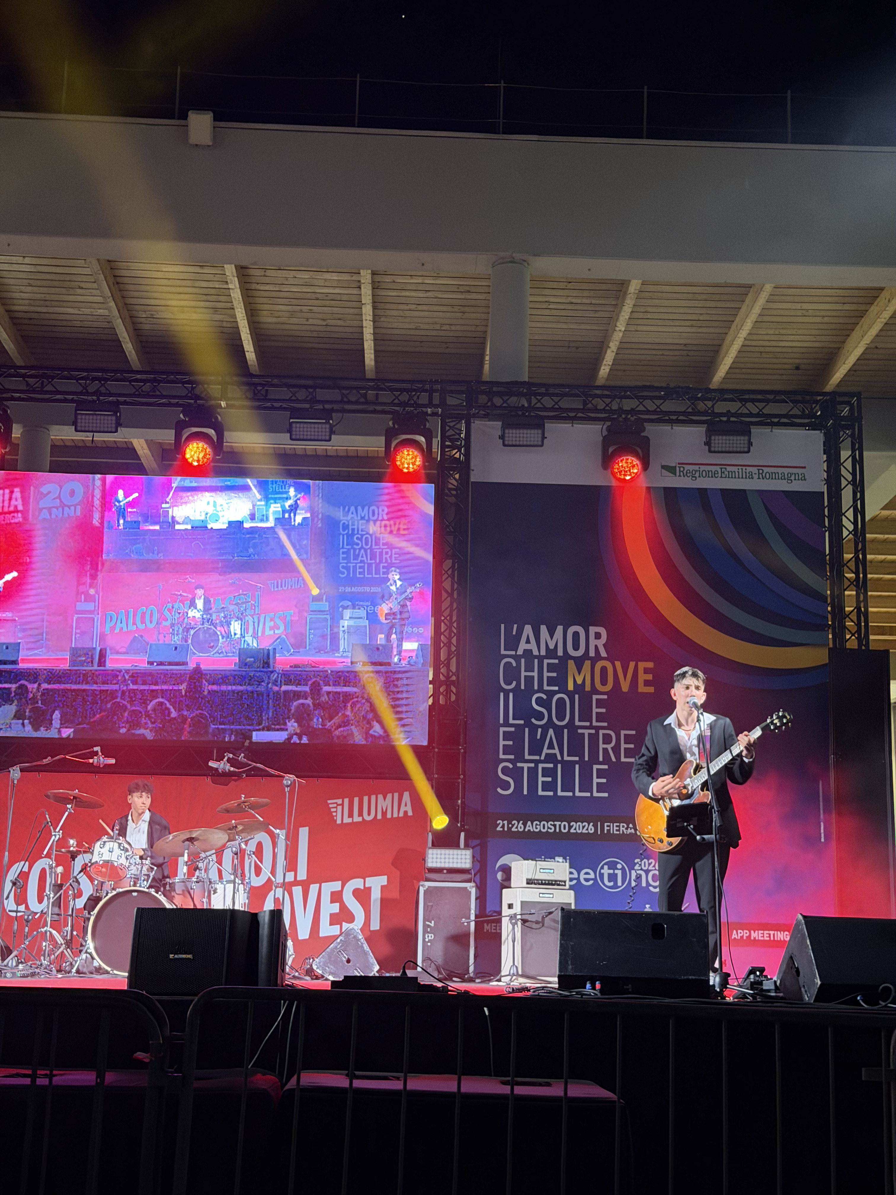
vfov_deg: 39.7
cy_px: 598
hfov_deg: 30.3
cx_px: 448
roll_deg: -1.7
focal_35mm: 48
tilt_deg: +12.8
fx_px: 1657
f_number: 1.78
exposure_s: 1/30
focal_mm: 6.76
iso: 500
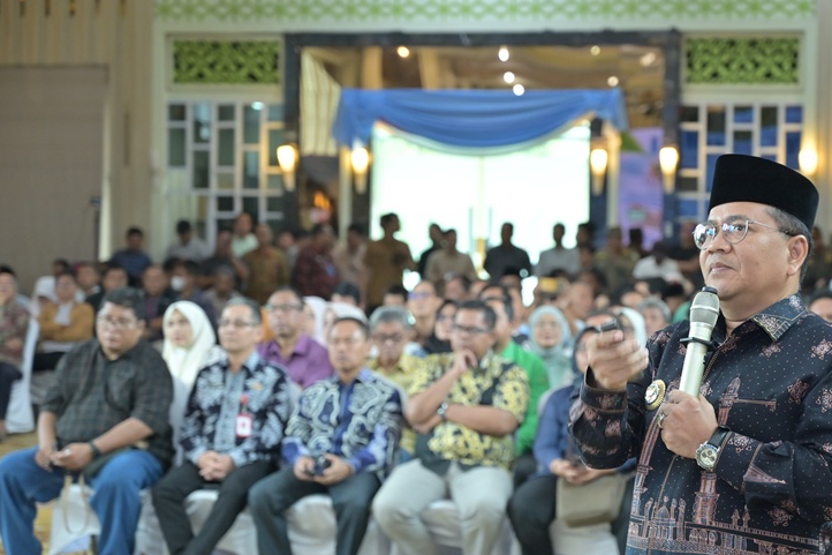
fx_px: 2079
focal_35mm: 90
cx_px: 529
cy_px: 310
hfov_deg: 22.6
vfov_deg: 15.2
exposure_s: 1/100
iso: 1600
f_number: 4
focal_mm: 70
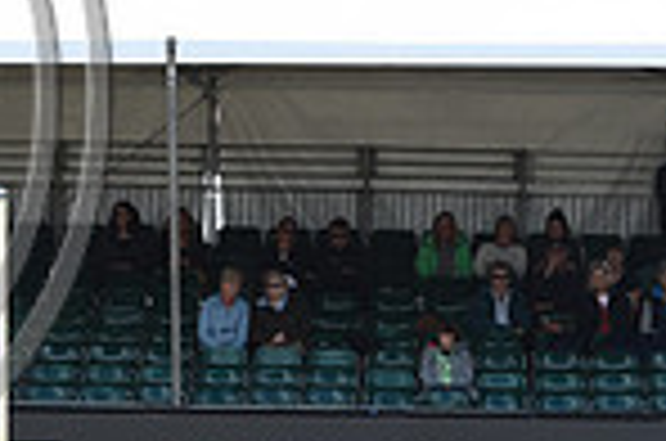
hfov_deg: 5.2
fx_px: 7236
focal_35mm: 392
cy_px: 36
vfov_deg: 3.5
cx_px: -405
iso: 400
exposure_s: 1/1250
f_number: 5
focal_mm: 100
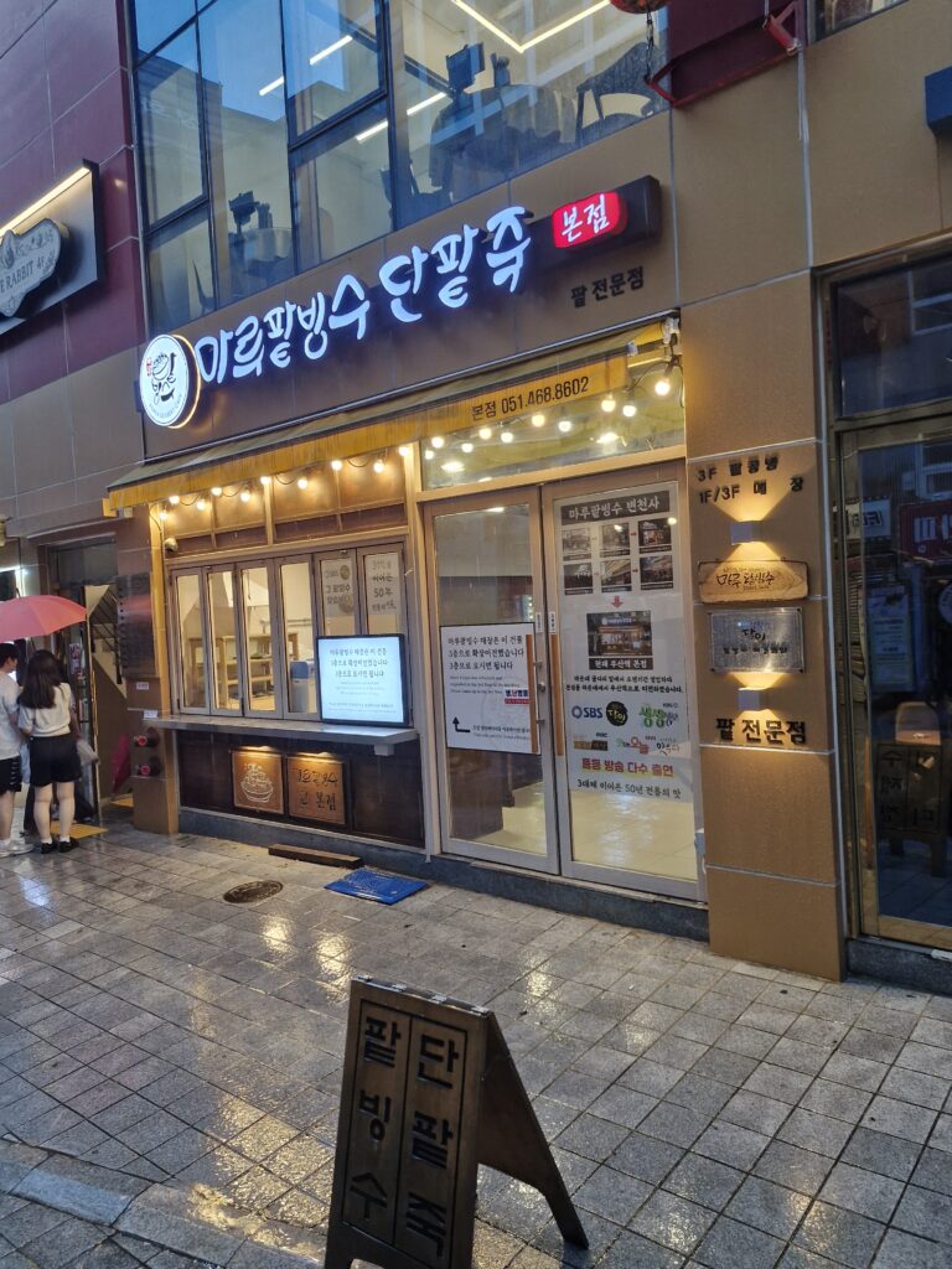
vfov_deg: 73.9
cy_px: 634
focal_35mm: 23
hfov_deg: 58.9
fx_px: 843
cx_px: 476
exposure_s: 1/120
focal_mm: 5.54
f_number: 1.8
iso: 320
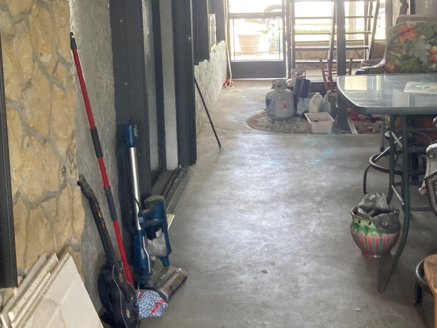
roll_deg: +0.0
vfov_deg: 25.5
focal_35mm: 56
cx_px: 285
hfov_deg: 34.1
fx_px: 707
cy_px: 54
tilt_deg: -6.7
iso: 250
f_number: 1.8
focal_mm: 3.99
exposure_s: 1/60
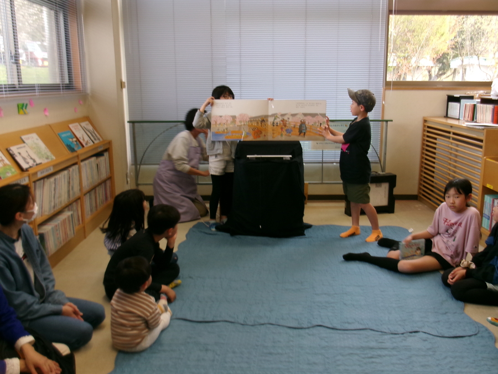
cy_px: 187
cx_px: 249
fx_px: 518
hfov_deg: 51.4
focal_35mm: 36
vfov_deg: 39.7
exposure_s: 1/34
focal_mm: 6.4
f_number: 4.5
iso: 128
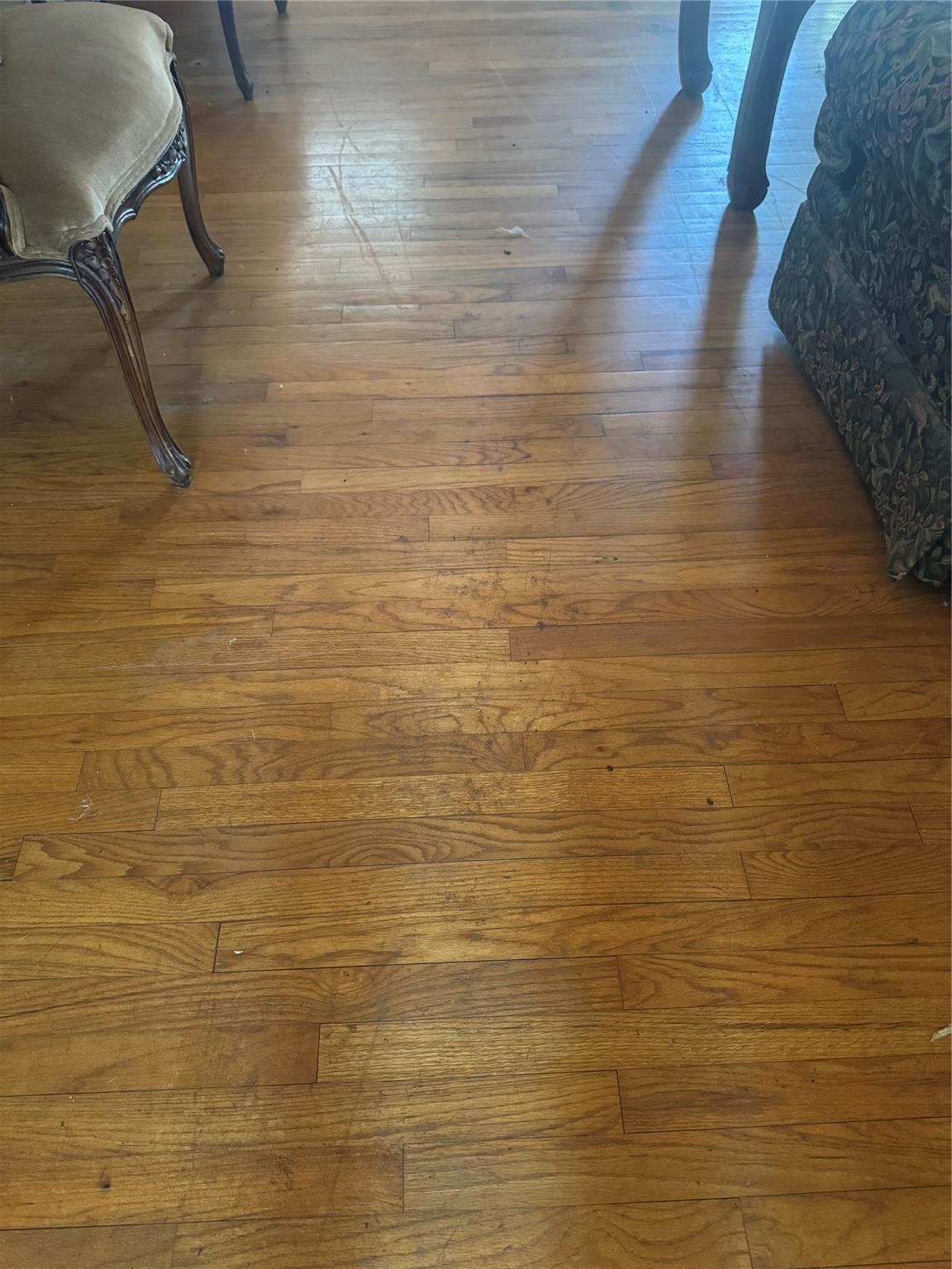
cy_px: 634
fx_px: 880
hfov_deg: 56.8
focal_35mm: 24
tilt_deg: -52.1
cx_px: 476
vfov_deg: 71.6
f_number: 1.78
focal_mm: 6.76
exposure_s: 1/41
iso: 800
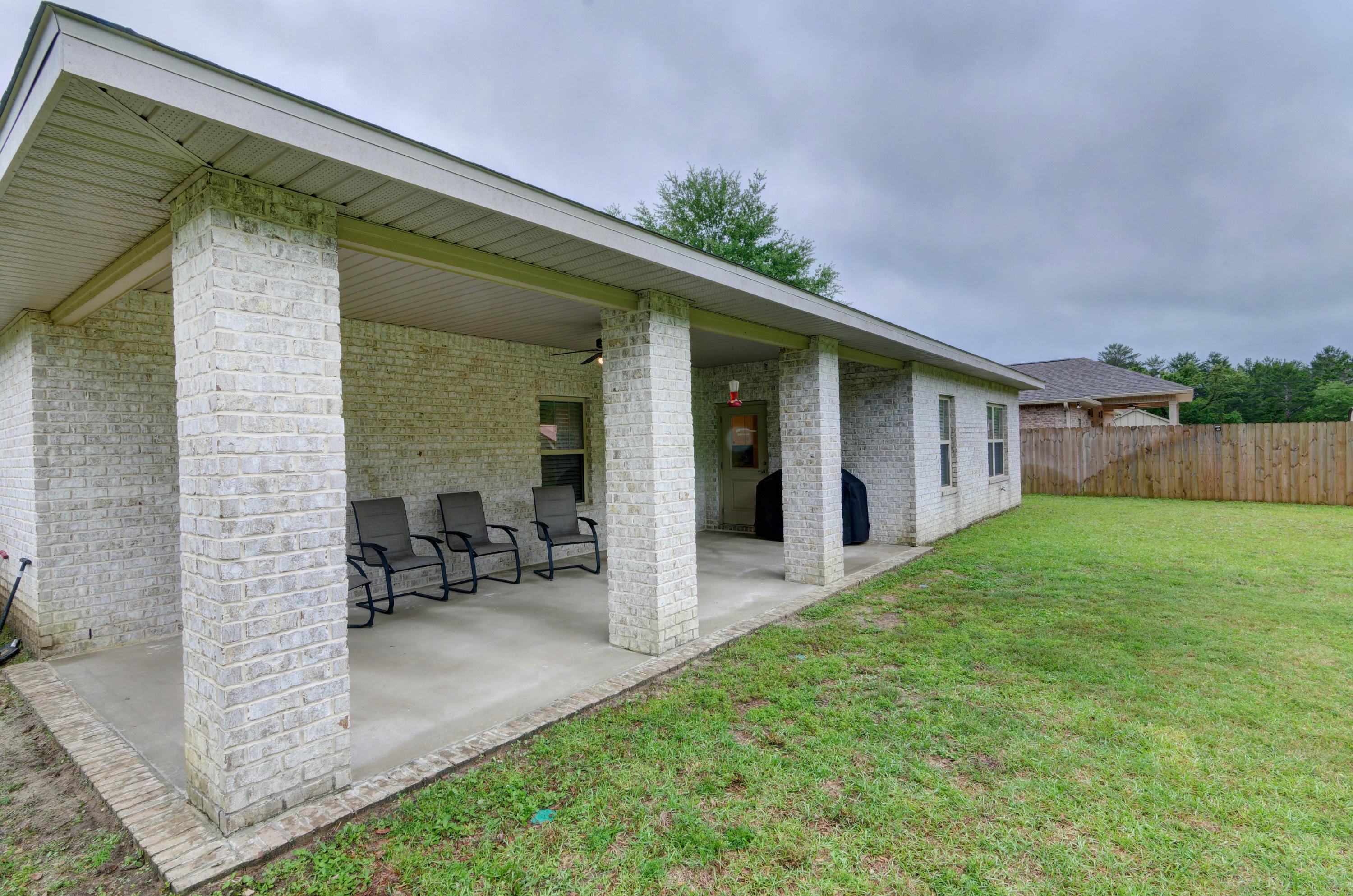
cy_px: 448
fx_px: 619
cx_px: 676
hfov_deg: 95.1
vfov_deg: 71.8
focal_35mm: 16
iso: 100
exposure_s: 1/60
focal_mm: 11
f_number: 13
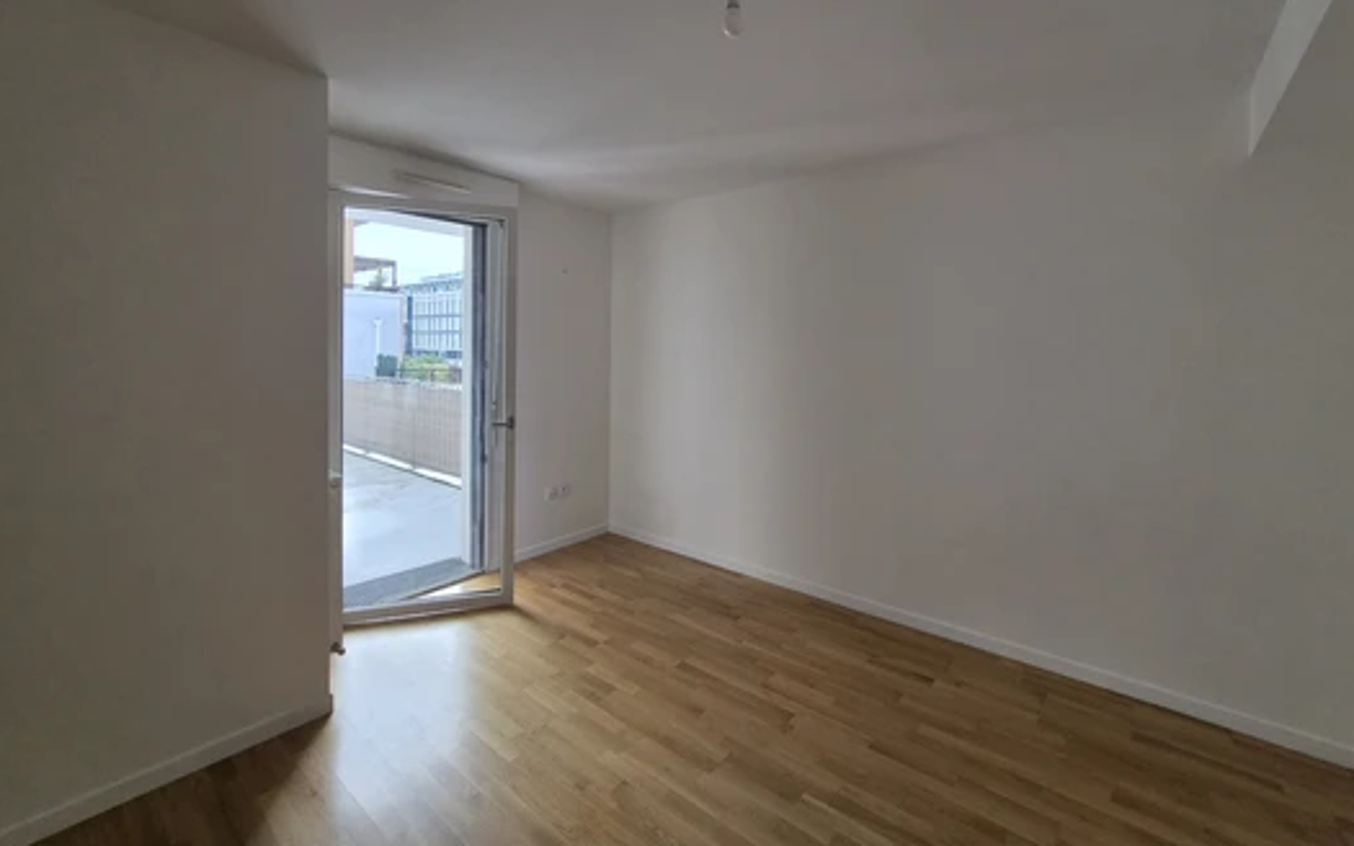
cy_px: 348
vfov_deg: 77.9
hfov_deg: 105.3
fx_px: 517
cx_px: 682
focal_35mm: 14
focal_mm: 2.2
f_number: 2.2
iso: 100
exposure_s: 1/363
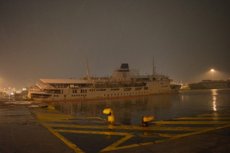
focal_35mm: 30
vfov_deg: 43.6
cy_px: 76
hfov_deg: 61.9
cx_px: 115
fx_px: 192
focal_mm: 20
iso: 3200
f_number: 3.5
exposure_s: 1/15
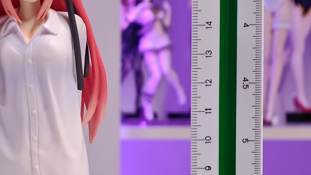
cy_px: 193
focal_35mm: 177
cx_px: 84
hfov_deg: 12.1
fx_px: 1460
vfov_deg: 6.8
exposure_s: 1/33.3
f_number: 2.4
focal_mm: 7.48
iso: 800
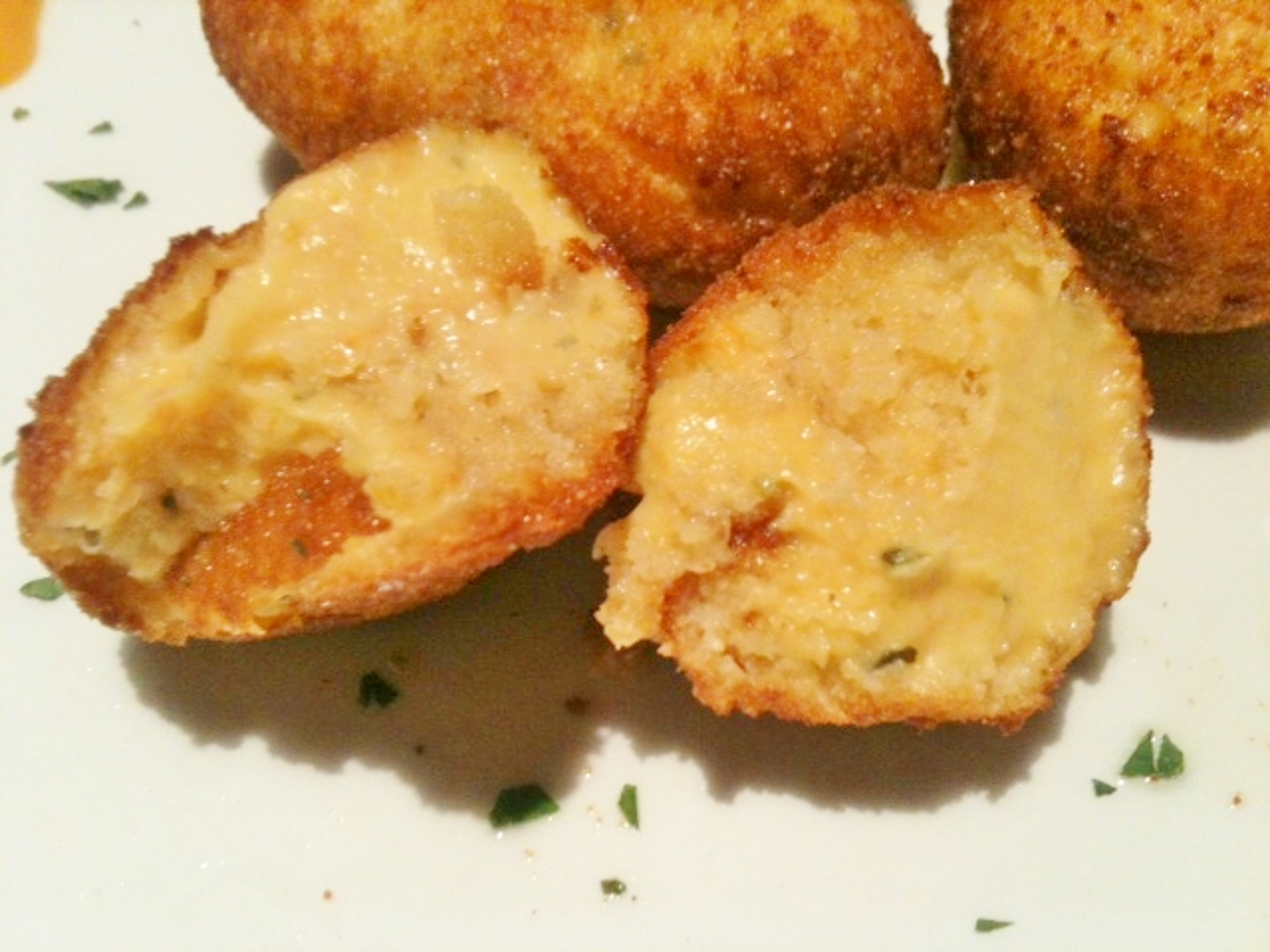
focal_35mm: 35
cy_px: 476
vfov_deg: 40.7
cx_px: 635
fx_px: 1284
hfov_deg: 52.6
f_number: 2.8
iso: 125
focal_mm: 3.85
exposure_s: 1/15
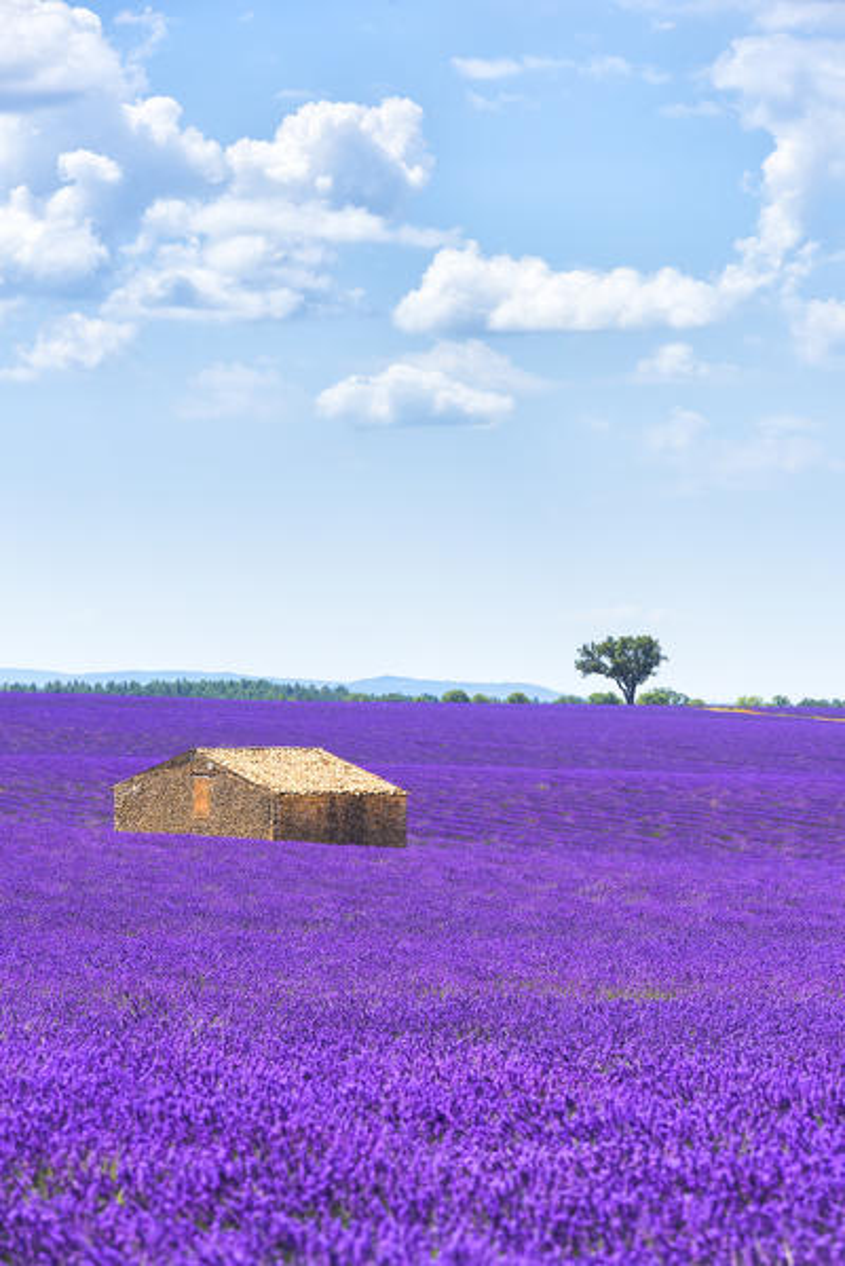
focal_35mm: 145
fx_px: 5099
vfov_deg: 14.1
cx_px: 422
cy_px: 633
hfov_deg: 9.5
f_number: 9
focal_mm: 145
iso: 250
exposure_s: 1/800
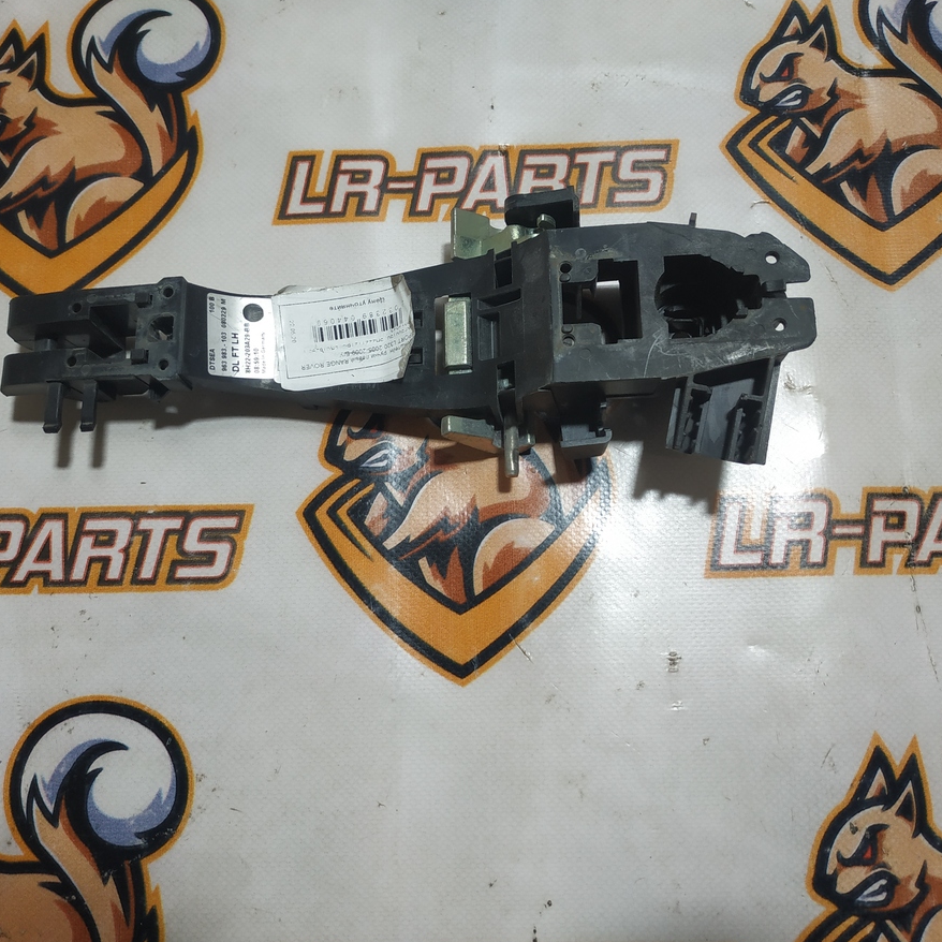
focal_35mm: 29
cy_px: 471
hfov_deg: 55.6
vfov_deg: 55.6
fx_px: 893
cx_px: 466
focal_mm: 3.94
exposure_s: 1/100
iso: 125
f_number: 1.9
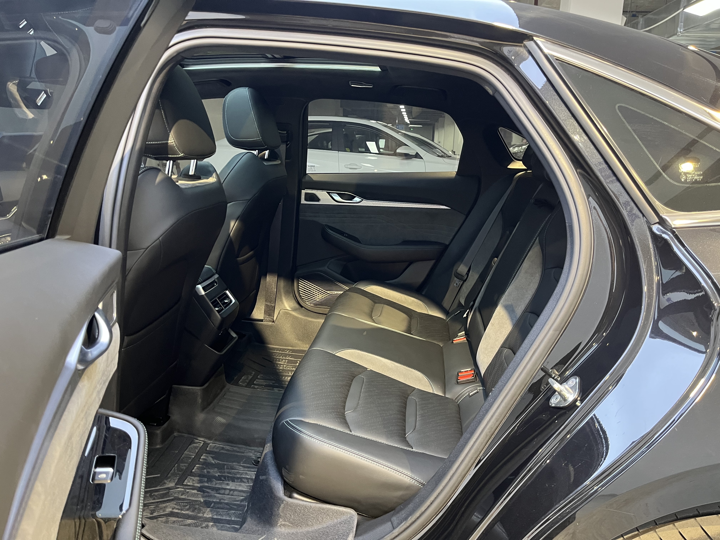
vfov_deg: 53.1
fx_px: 541
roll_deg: -1.5
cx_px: 360
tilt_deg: -12.6
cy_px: 270
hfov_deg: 67.3
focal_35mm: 26
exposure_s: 1/50
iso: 250
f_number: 1.6
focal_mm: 5.1
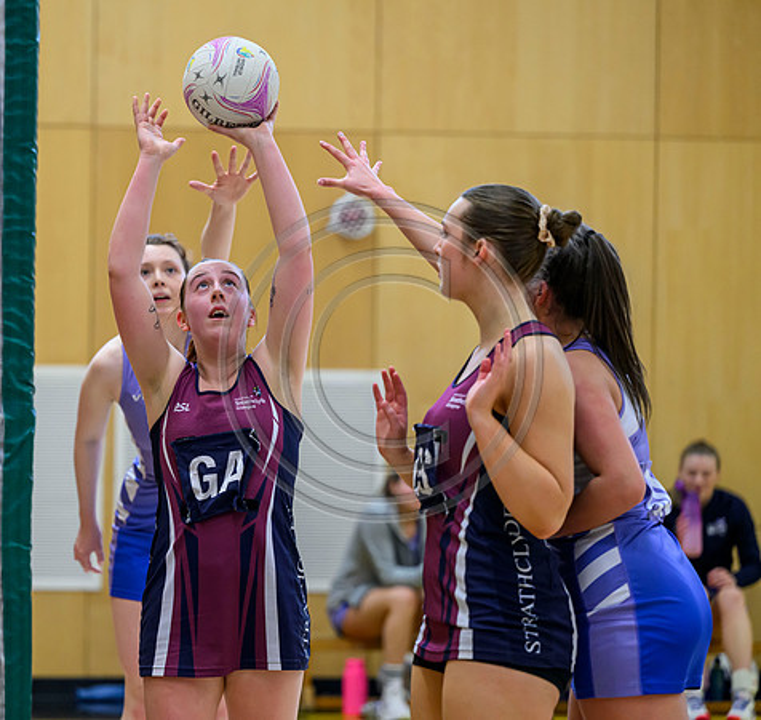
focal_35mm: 182
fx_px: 4402
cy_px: 362
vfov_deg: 9.3
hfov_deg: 9.9
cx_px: 220
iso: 3200
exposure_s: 1/1000
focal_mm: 145
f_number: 3.2
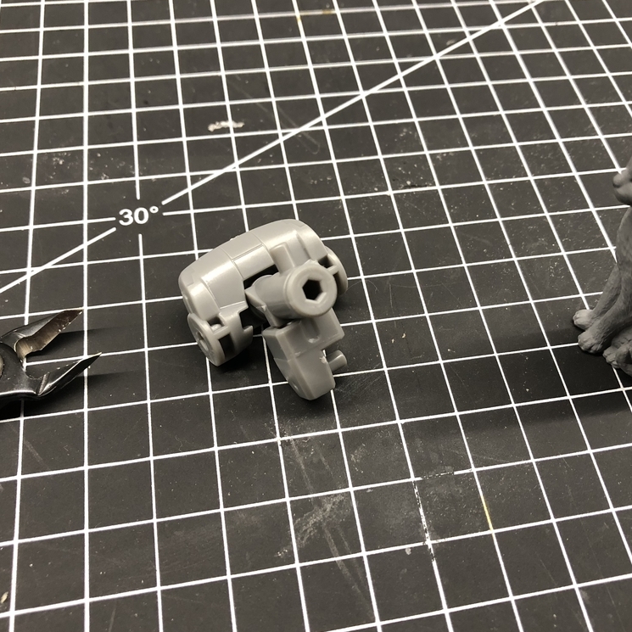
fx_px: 702
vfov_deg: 48.4
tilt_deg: -56.8
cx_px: 344
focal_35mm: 34
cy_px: 322
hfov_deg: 48.4
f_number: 1.8
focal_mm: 3.99
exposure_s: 1/17
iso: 80
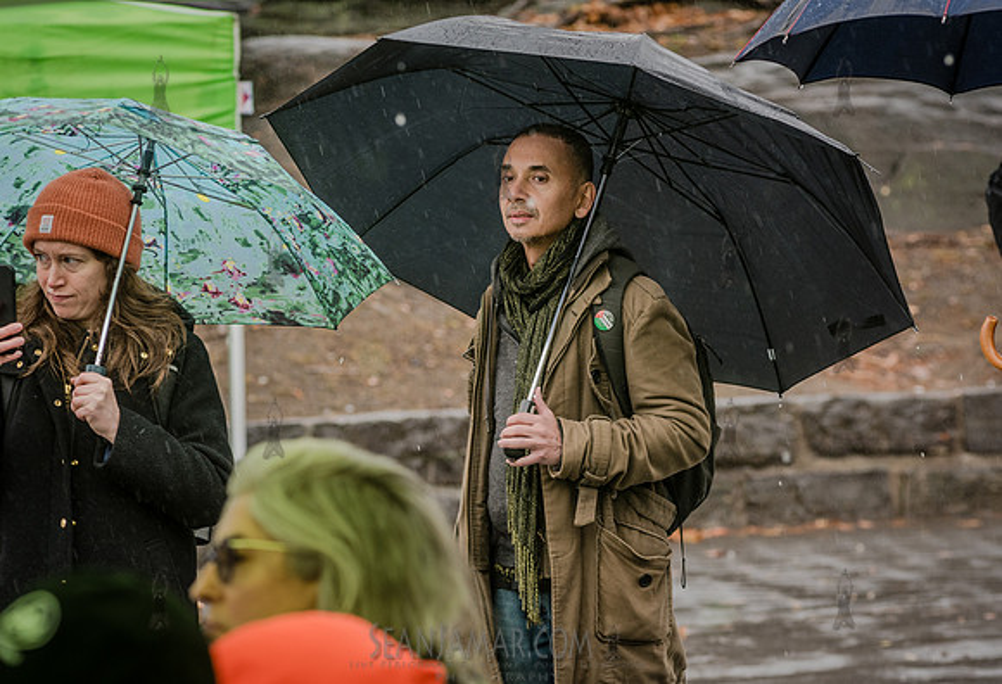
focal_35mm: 168
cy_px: 389
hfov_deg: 12.2
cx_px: 535
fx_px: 4698
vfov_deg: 8.3
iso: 640
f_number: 5.6
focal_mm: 145
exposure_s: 1/320
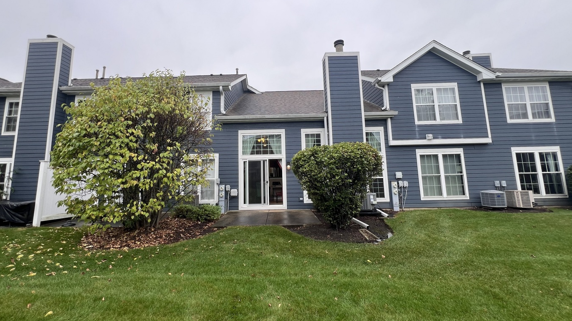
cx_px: 271
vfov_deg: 70.3
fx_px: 228
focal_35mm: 15
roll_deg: +0.3
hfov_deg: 102.9
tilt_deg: +5.8
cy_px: 144
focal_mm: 1.57
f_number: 1.8
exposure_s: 1/99
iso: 32
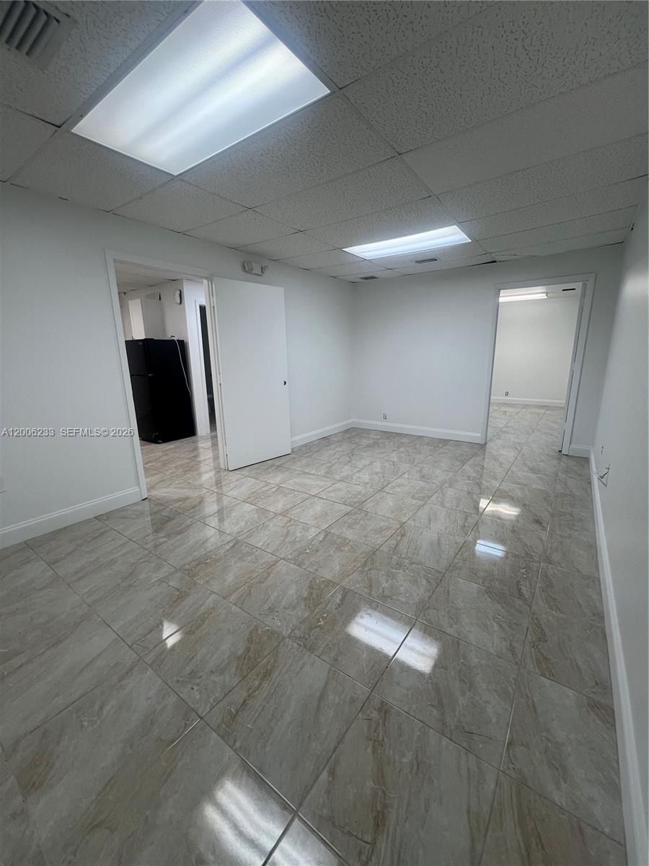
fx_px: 325
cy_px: 433
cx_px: 324
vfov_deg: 106.2
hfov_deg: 89.9
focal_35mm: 13
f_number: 1.8
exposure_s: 1/120
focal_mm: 1.57
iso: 64
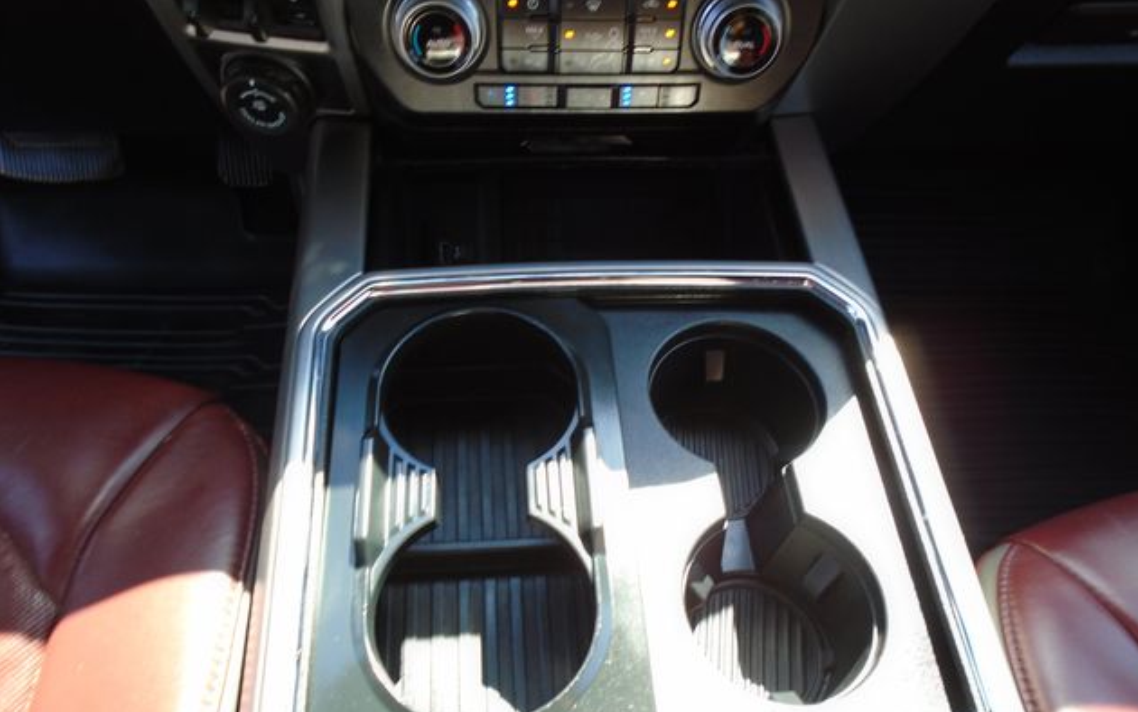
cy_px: 401
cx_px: 576
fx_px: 869
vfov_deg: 44.5
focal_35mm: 28
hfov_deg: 66.5
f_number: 3.2
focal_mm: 4.6
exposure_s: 1/50
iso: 100
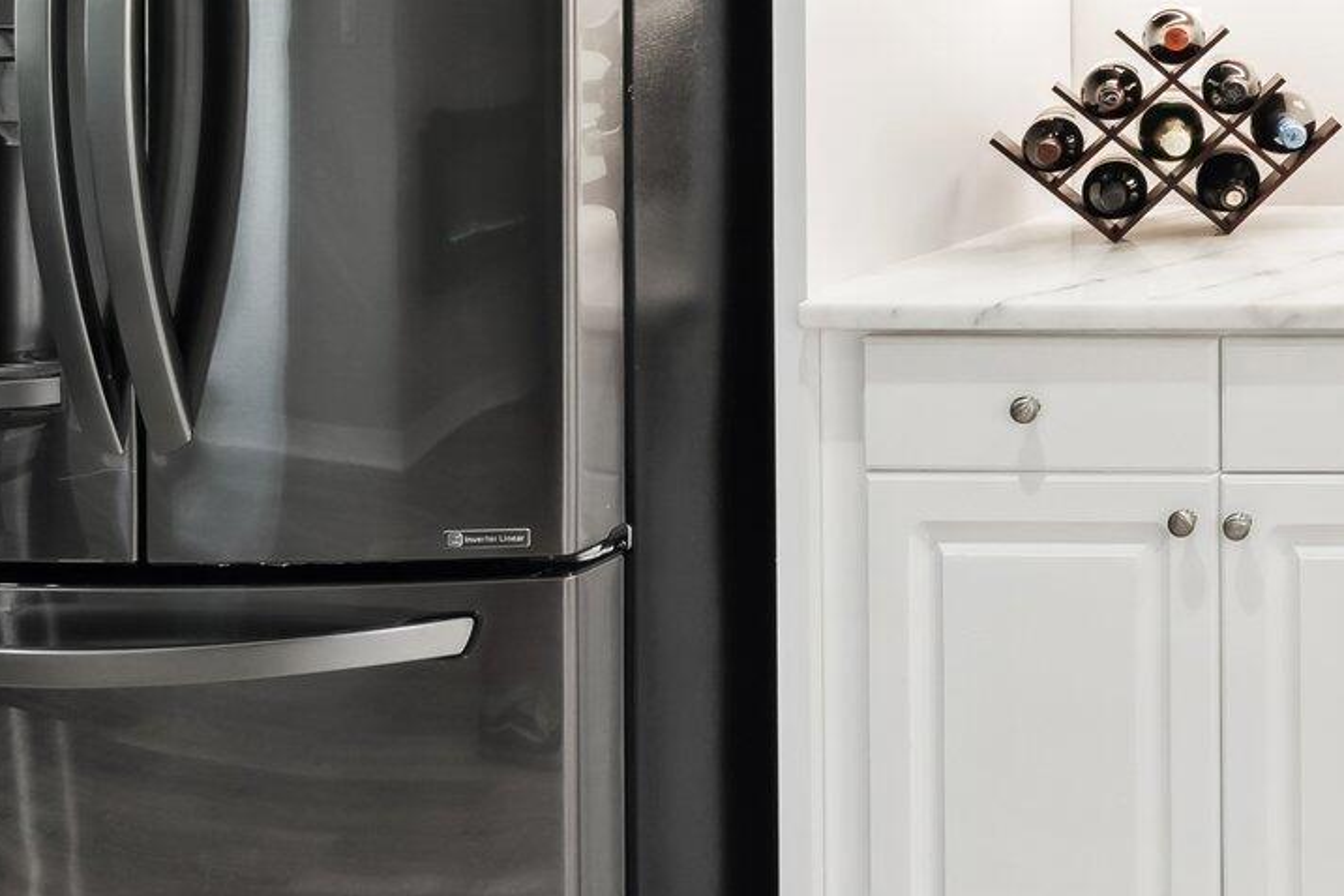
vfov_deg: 29.1
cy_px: -87
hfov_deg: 30.9
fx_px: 1557
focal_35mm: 42
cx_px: 1906
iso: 500
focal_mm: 14.6
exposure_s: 1/15
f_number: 8
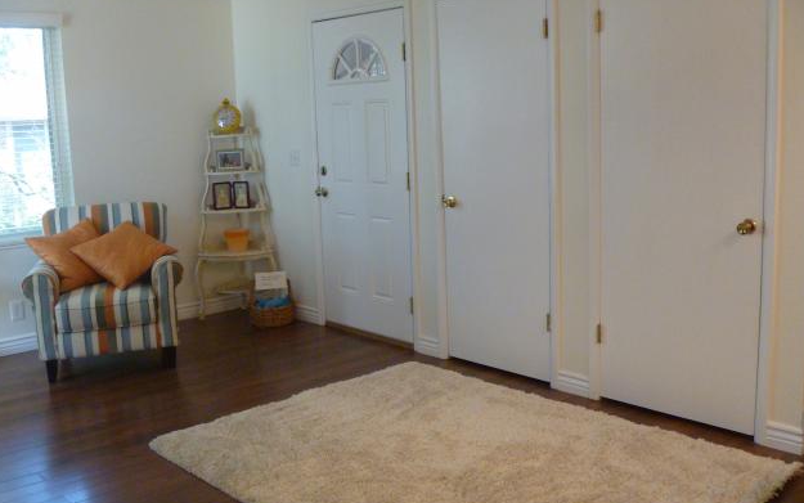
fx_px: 833
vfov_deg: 33.6
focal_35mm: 38
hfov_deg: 51.5
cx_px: 404
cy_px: 255
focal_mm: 6.3
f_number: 3.5
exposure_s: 1/30
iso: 400
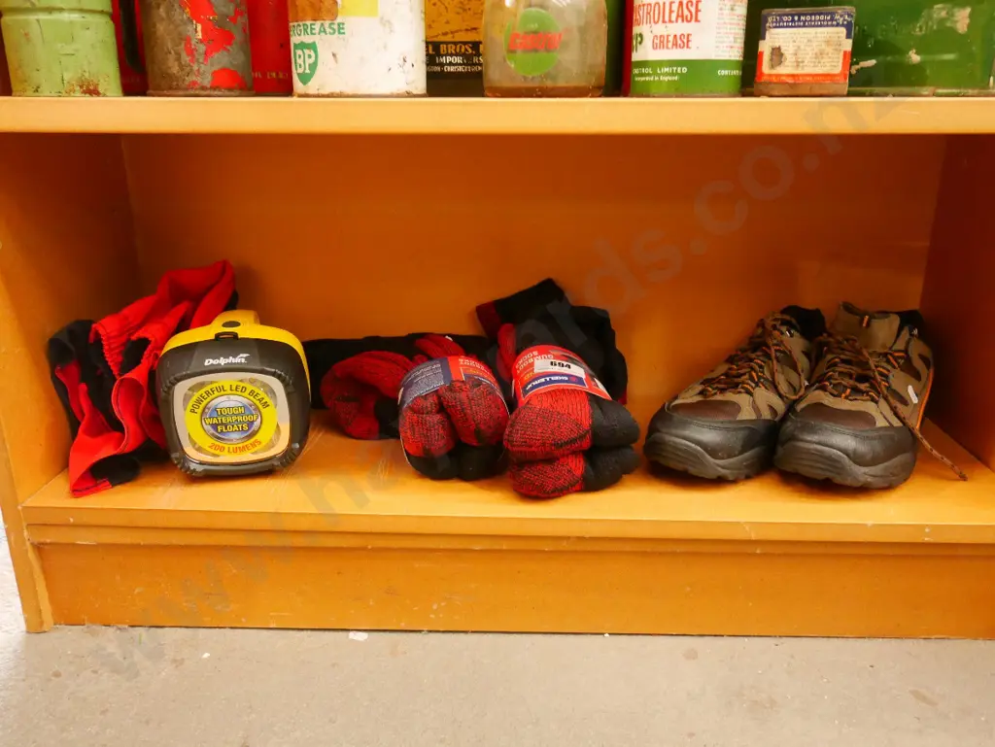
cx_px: 498
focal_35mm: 30
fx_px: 863
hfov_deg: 59.9
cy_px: 374
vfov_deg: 46.8
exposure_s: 1/25
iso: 3200
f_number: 3.7
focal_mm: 15
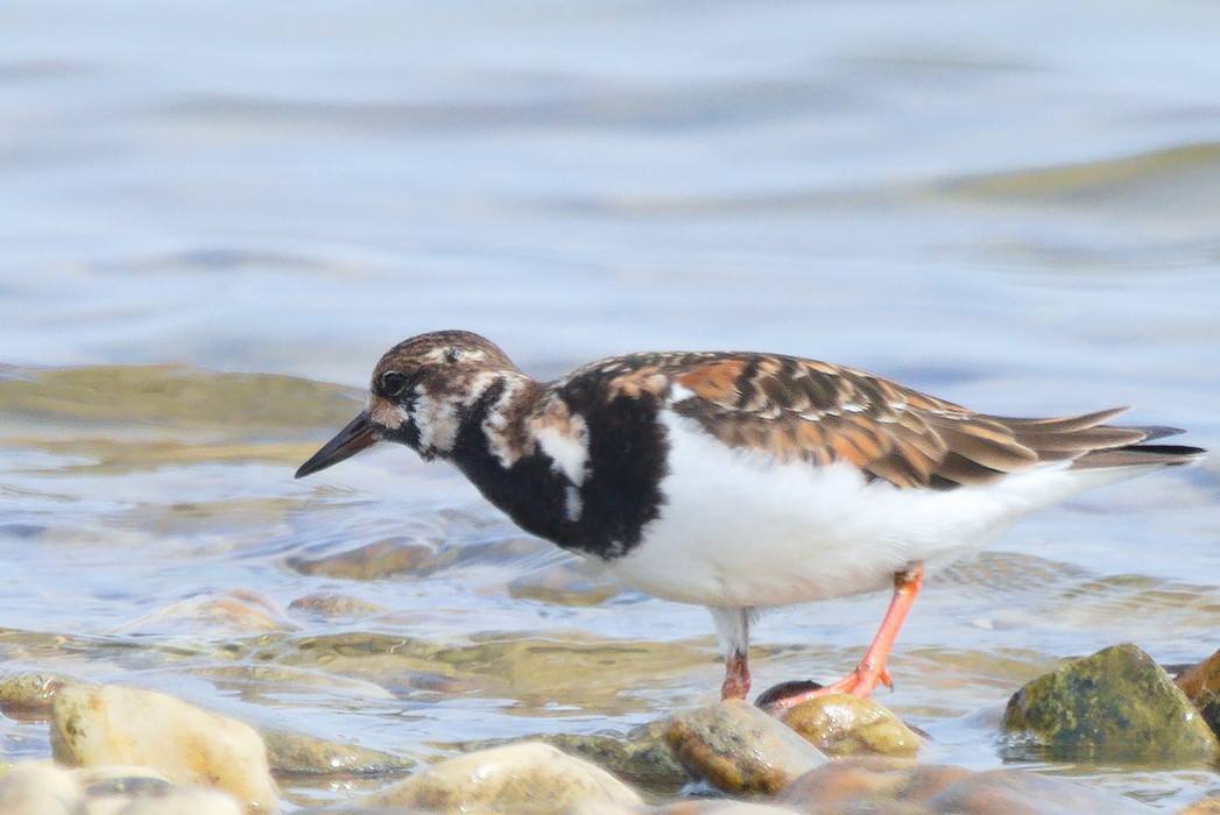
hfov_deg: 3.4
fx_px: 20350
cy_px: 408
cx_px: 610
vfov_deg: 2.3
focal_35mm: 600
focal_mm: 600
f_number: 6.3
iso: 200
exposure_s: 1/250
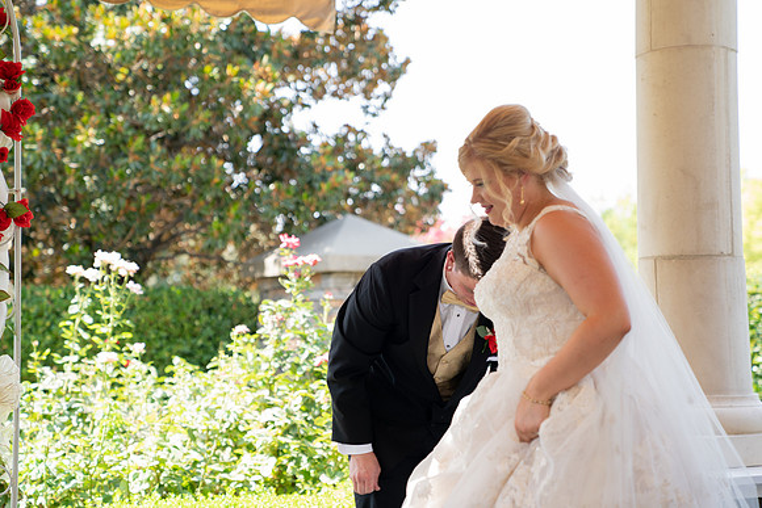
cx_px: 401
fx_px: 1562
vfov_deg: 18.5
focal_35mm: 74
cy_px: 240
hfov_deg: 27.4
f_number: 2.8
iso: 200
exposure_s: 1/250
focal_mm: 70
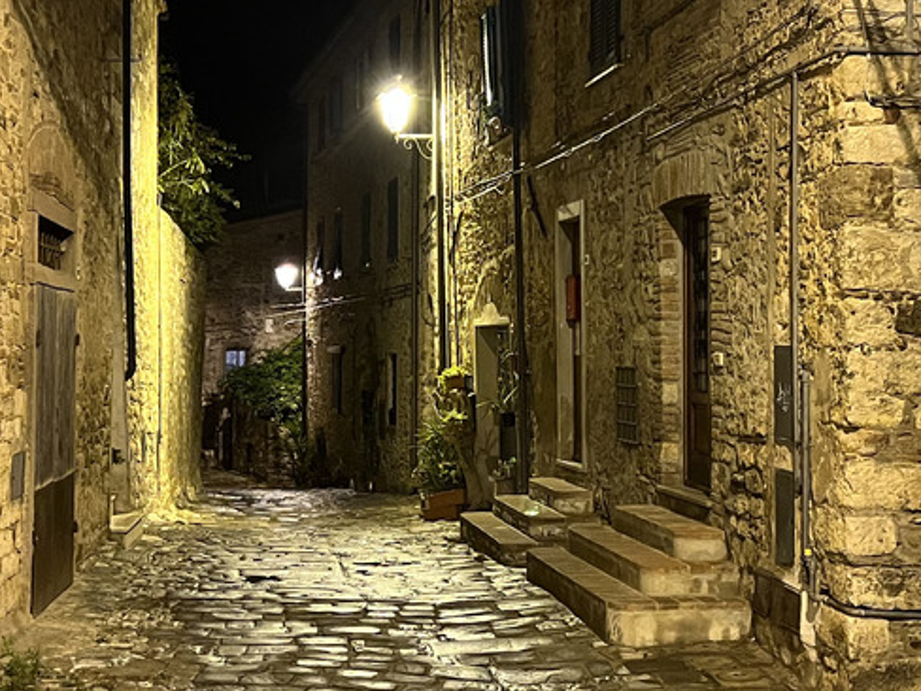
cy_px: 289
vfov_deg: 22.9
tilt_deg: +1.7
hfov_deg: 30.3
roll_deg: +0.1
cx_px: 466
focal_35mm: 64
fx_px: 1703
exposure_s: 1/33
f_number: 1.5
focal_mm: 5.7
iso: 500
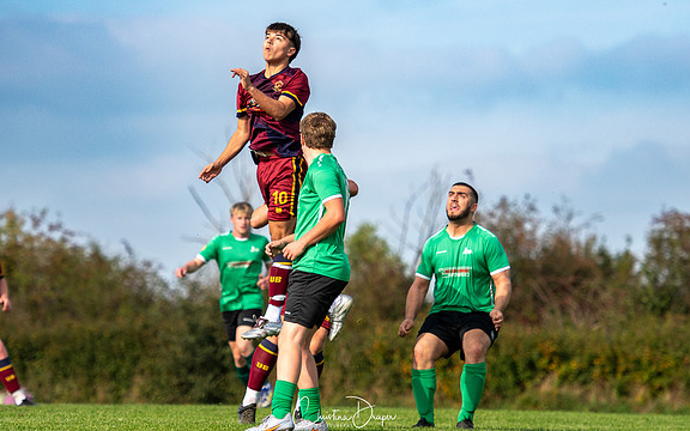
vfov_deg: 5.4
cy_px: 178
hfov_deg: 8.6
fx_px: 4588
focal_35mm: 244
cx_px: 344
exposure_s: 1/5000
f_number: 2.8
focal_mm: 140
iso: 200
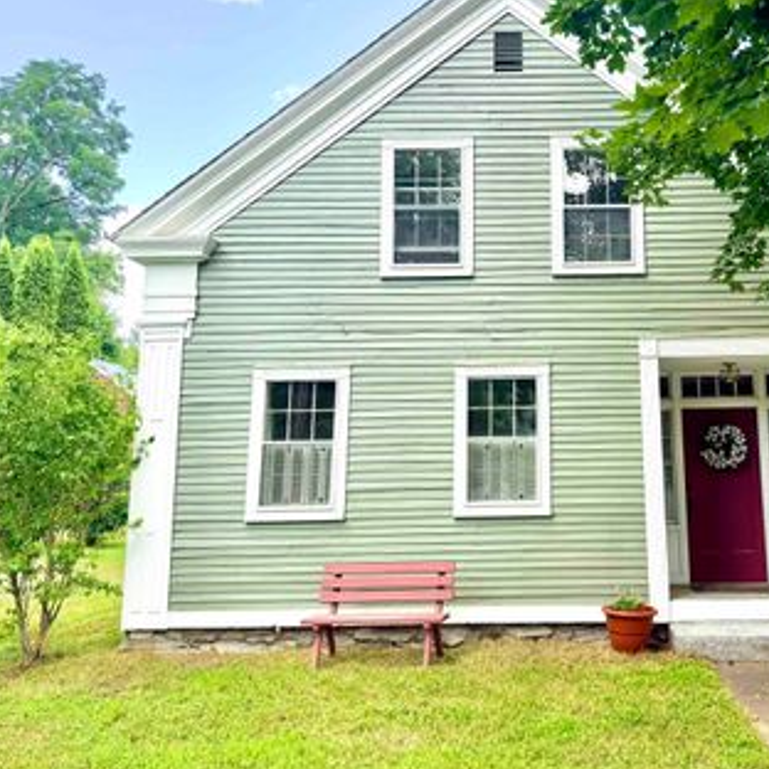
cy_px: 334
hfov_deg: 47.2
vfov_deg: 48.3
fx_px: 855
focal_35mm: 34
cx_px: 547
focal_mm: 6.76
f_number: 1.78
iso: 100
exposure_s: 1/1230
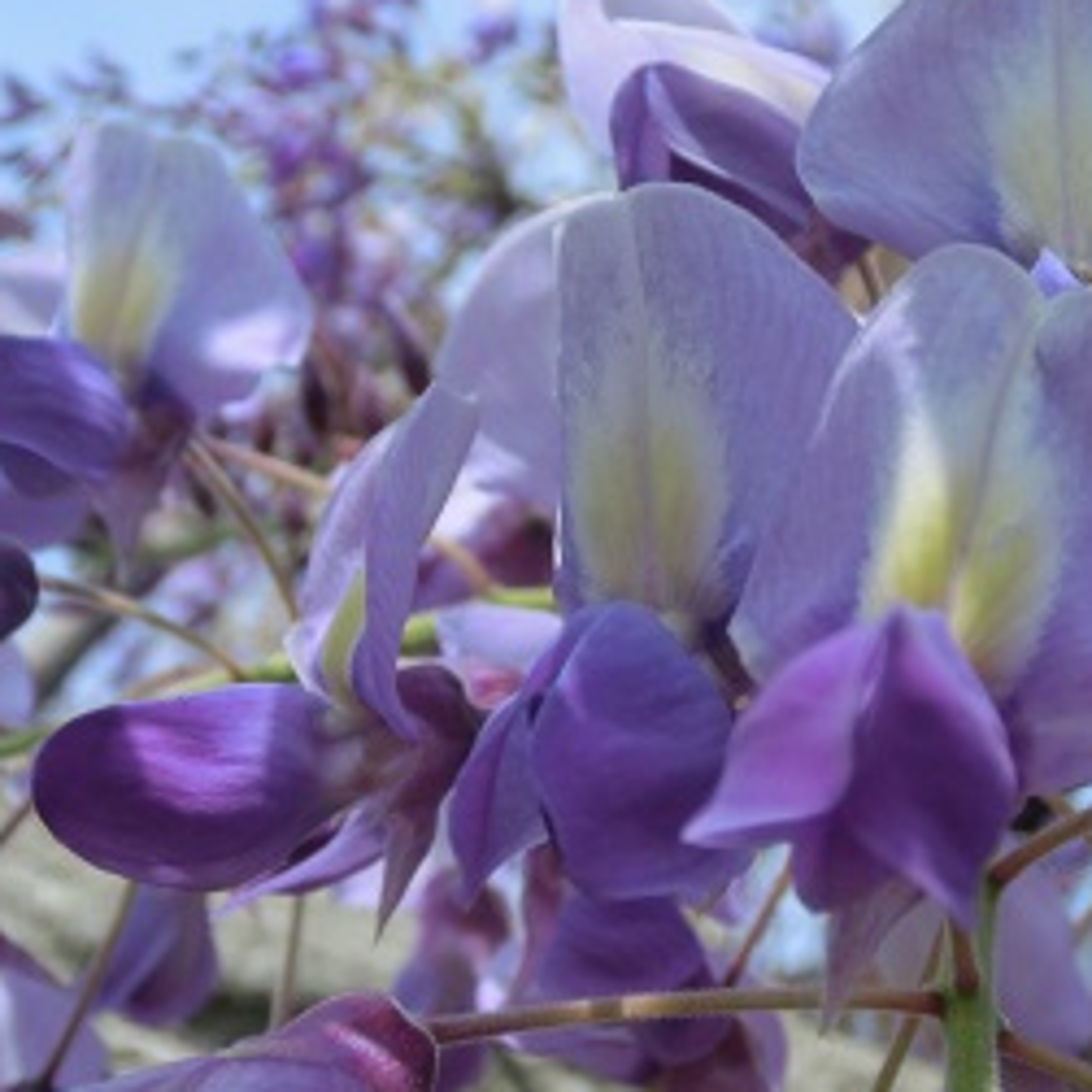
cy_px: 633
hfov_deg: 25.9
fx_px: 2356
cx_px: 772
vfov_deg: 26.1
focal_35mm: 66
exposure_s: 1/800
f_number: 4.1
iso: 80
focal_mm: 6.5
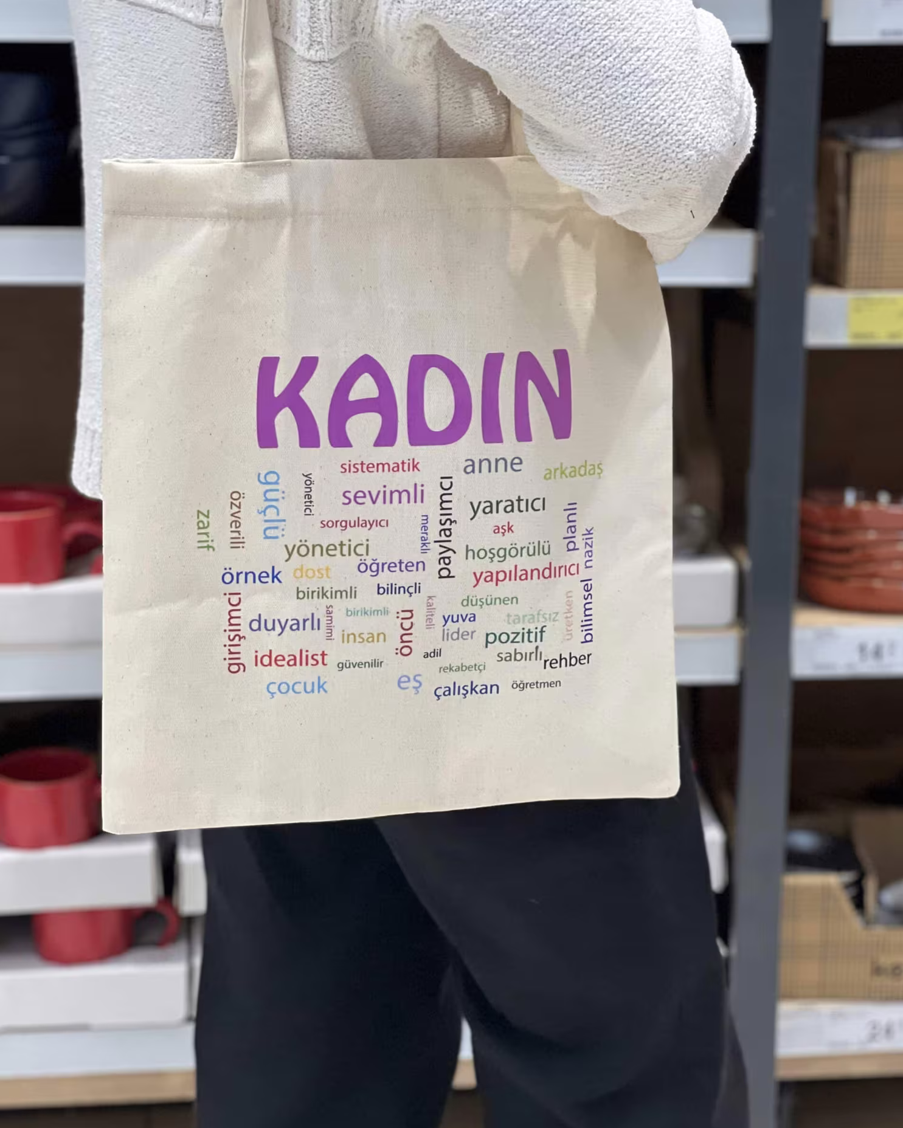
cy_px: 597
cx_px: 455
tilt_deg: -15.6
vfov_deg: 23.6
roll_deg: +0.1
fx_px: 2706
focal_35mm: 81
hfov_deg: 18.9
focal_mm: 9
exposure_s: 1/100
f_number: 2.8
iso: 200
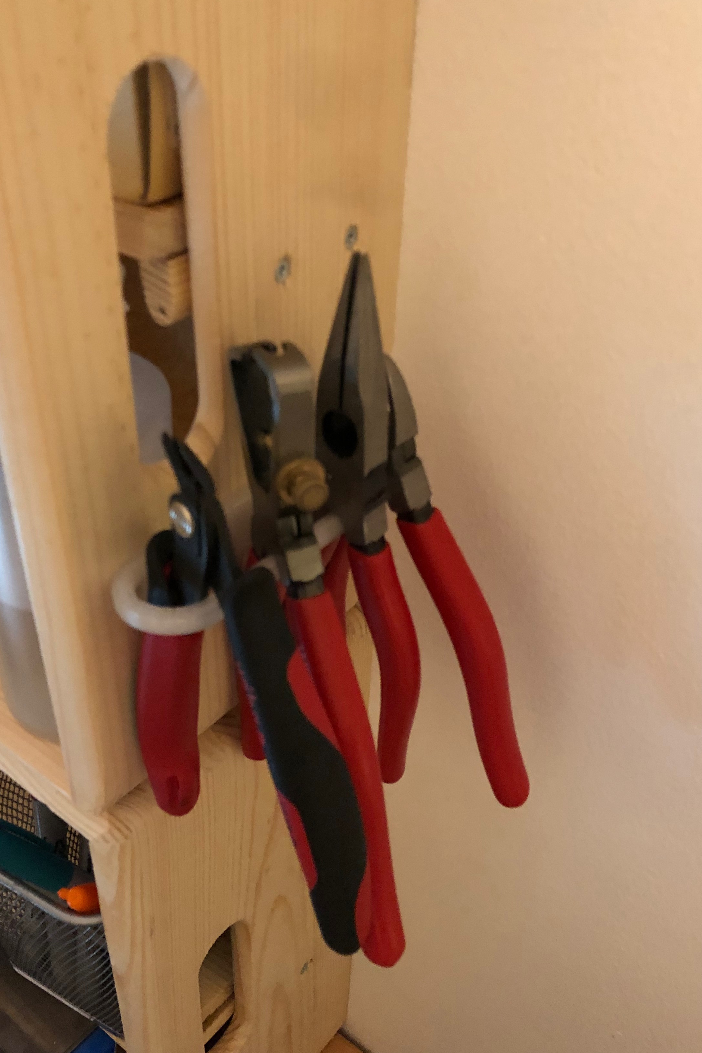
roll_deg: +0.8
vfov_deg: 53.0
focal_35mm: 36
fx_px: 1053
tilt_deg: -39.6
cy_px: 580
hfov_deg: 36.8
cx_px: 302
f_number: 1.8
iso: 100
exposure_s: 1/4
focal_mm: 4
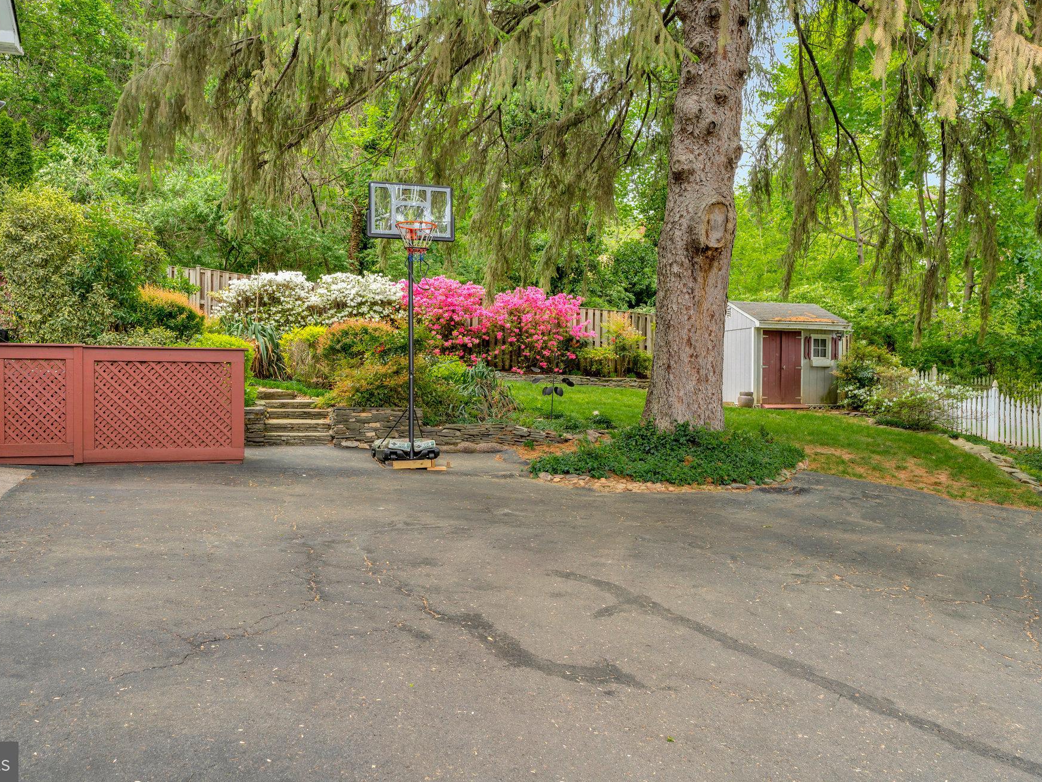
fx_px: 813
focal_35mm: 27
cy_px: 378
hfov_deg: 65.3
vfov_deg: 51.4
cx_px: 496
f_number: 8
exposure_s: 1/50
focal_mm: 24
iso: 100
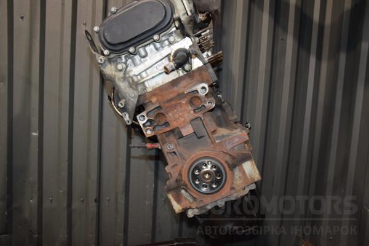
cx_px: 184
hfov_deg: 59.5
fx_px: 323
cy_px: 123
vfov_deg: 41.7
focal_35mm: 32
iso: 800
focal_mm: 21
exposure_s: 1/60
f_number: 5
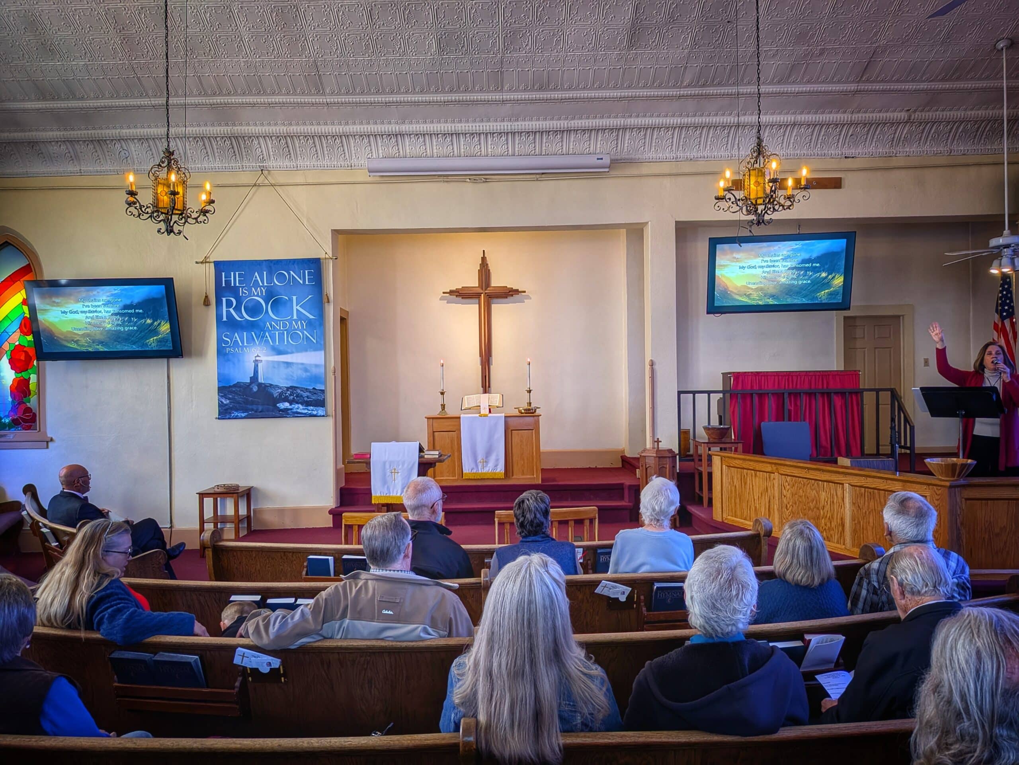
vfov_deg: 56.8
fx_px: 706
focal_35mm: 24
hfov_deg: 71.6
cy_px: 382
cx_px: 510
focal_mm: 4.53
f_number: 1.7
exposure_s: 1/100
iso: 32
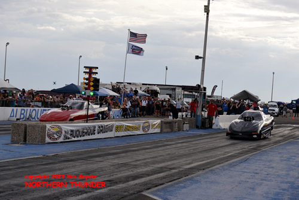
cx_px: 150
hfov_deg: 28.8
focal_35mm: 70
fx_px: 582
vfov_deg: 19.5
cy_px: 100
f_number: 5.6
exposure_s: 1/1600
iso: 400
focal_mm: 70
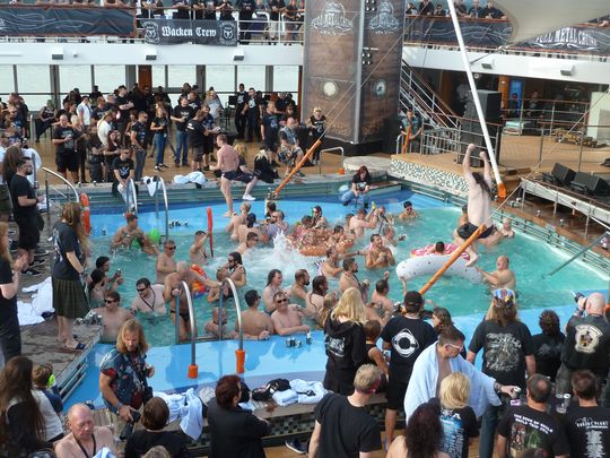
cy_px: 229
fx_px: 775
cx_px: 305
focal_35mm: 44
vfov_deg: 32.9
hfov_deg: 42.9
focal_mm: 7.3
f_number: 4
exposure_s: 1/100
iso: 80
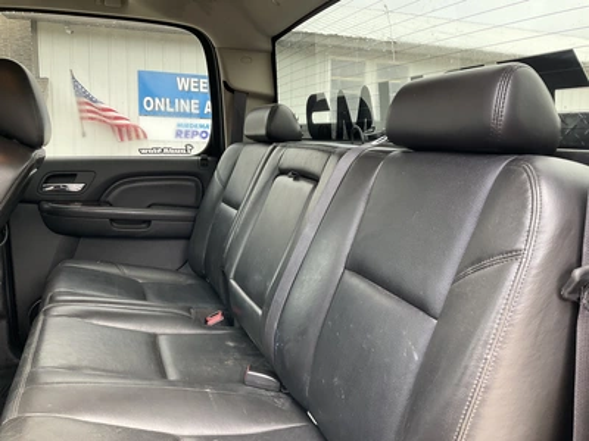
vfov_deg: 48.2
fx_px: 493
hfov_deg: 61.7
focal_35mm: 29
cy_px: 220
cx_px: 294
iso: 50
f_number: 1.8
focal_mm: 3
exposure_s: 1/122
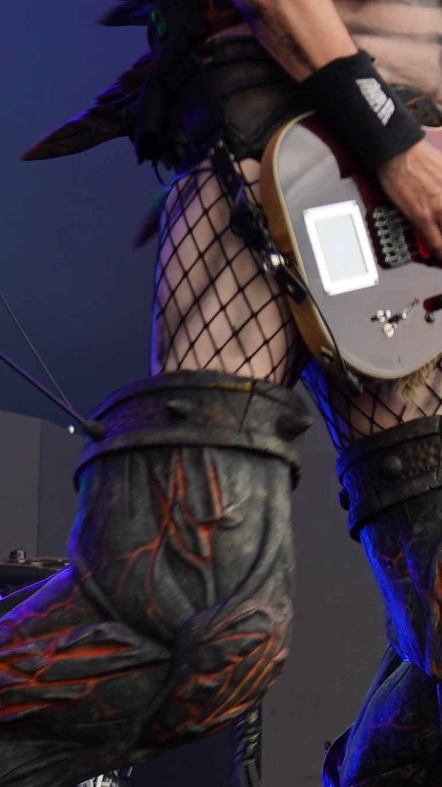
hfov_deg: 6.0
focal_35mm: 192
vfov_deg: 11.2
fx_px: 4000
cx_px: 1183
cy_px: 296
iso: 100
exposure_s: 1/60
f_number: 4.5
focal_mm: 41
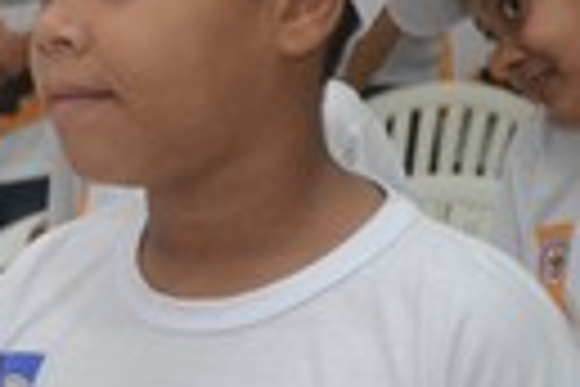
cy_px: 58
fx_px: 2944
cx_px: -207
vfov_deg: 7.5
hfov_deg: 10.9
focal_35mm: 183
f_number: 4.2
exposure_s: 1/125
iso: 1600
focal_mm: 35
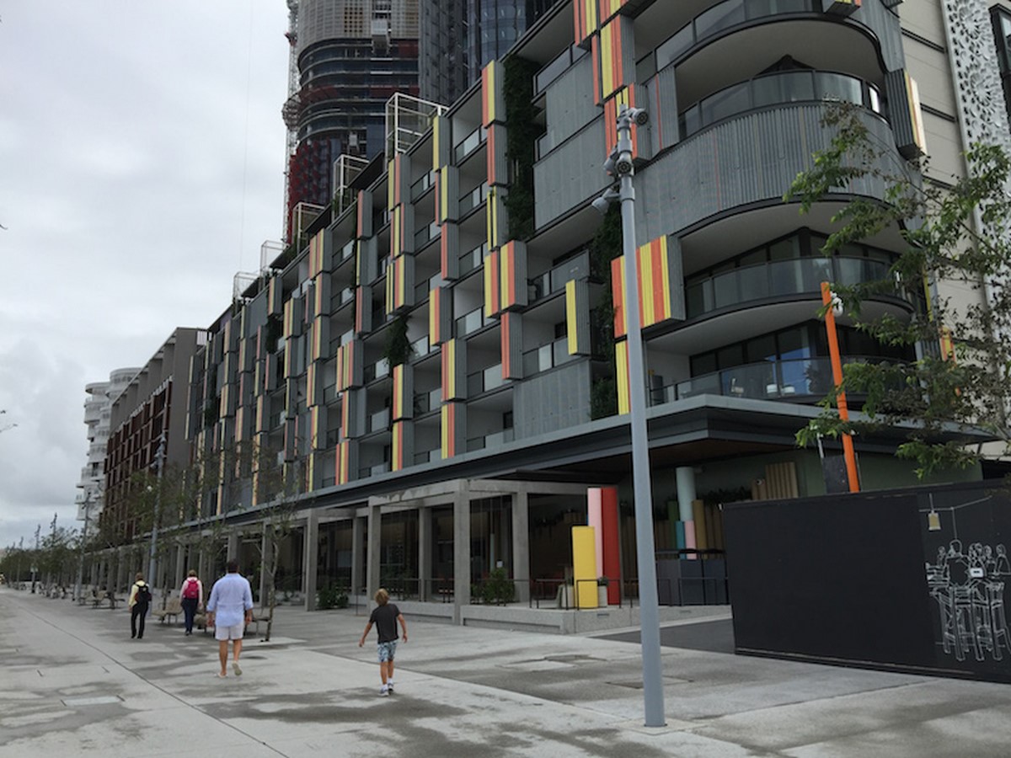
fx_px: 847
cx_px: 506
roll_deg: -0.8
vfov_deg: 48.2
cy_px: 379
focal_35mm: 29
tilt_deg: +13.8
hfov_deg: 61.7
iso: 32
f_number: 2.2
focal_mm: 4.15
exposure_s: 1/1799
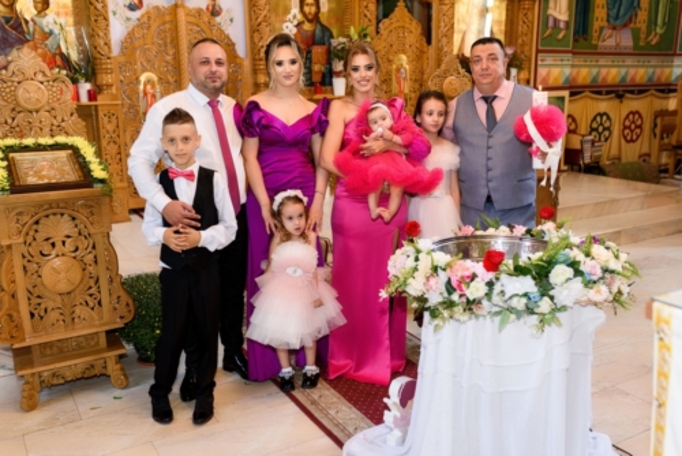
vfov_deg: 37.9
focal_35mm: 35
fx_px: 663
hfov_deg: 54.4
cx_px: 341
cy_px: 228
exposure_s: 1/200
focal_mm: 35
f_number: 2.8
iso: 1600
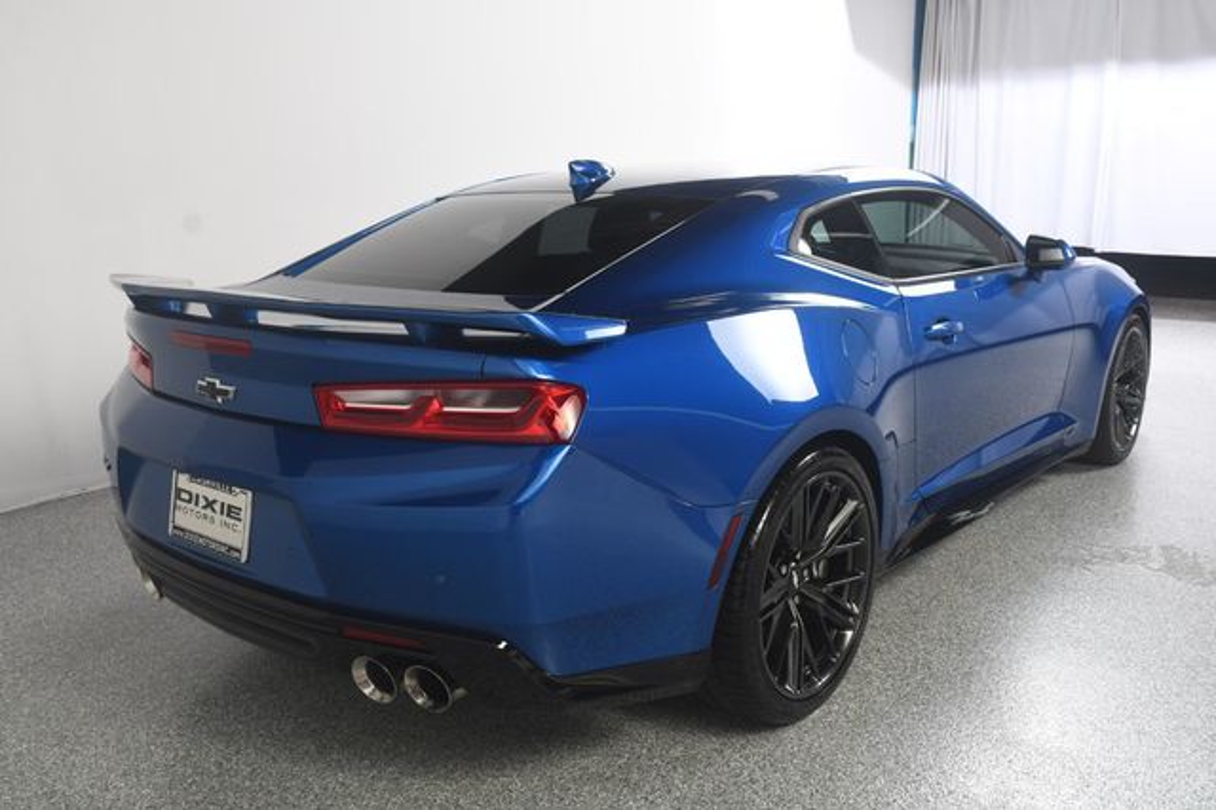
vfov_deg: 39.9
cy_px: 405
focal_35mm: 33
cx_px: 608
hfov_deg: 57.2
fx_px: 1114
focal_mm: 22
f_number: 7.1
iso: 100
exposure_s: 1/160
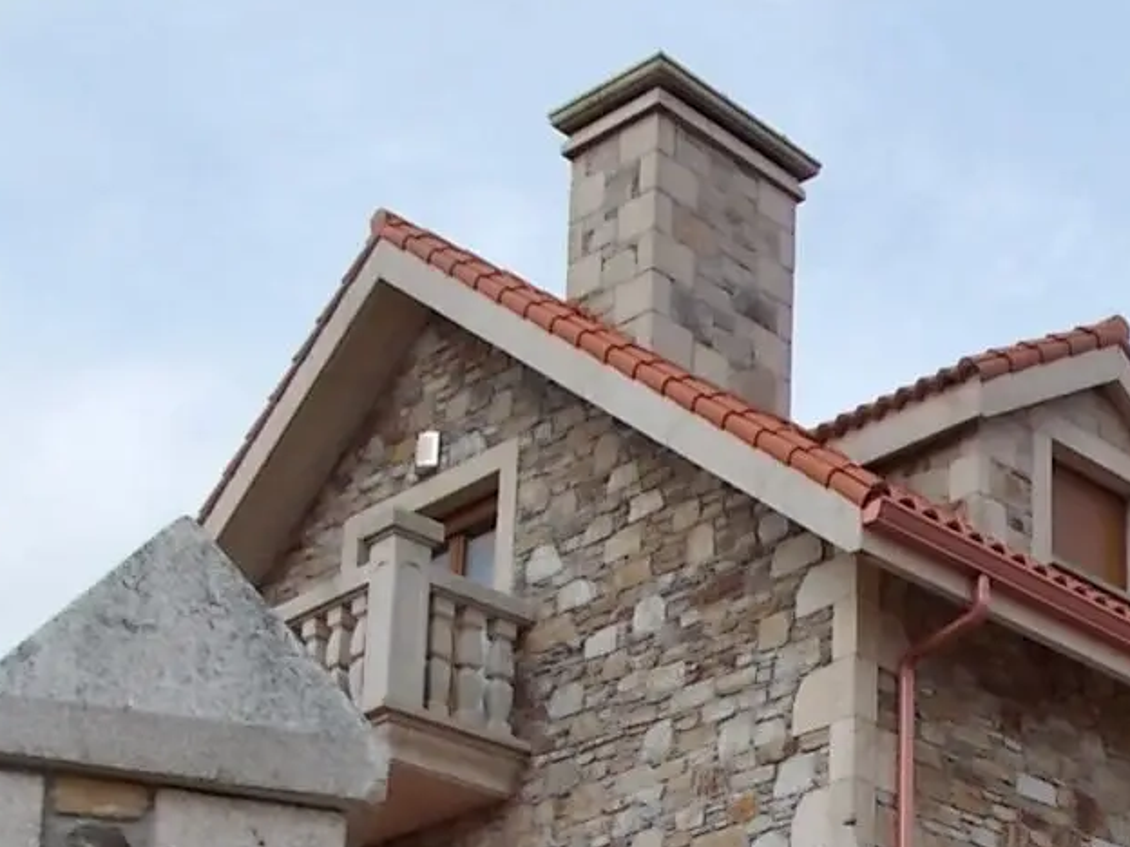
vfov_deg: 19.6
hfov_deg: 26.5
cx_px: 1096
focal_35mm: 70
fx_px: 2285
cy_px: 1064
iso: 80
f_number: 8
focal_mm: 4.6
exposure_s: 1/125
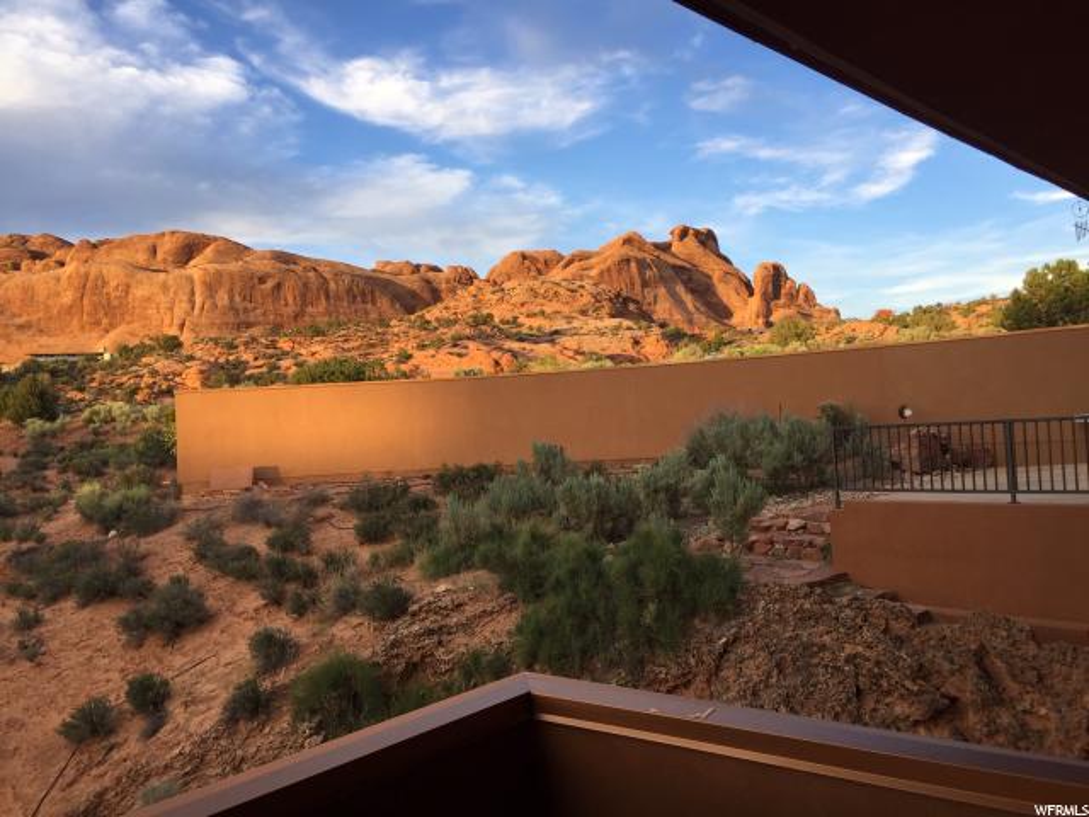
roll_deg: +3.7
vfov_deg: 48.2
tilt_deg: +1.1
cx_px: 544
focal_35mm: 29
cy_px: 408
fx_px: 912
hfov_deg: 61.7
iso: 32
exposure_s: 1/202
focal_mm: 4.15
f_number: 2.2
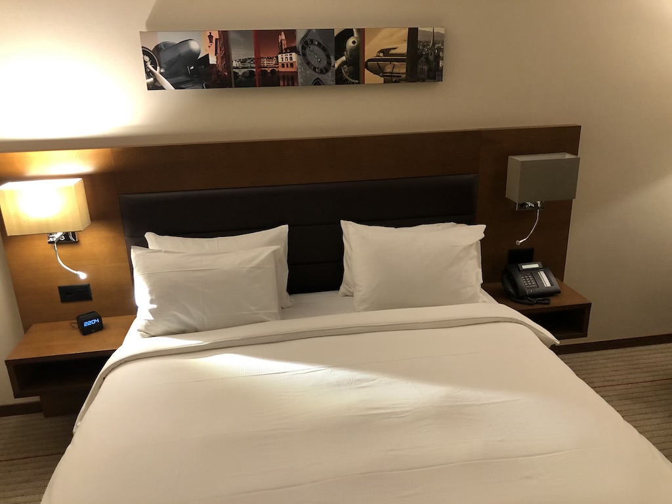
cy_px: 252
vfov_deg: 49.7
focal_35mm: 28
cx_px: 336
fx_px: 544
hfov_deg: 63.4
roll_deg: +2.3
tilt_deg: -20.1
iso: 64
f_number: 1.8
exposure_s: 1/17
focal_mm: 4
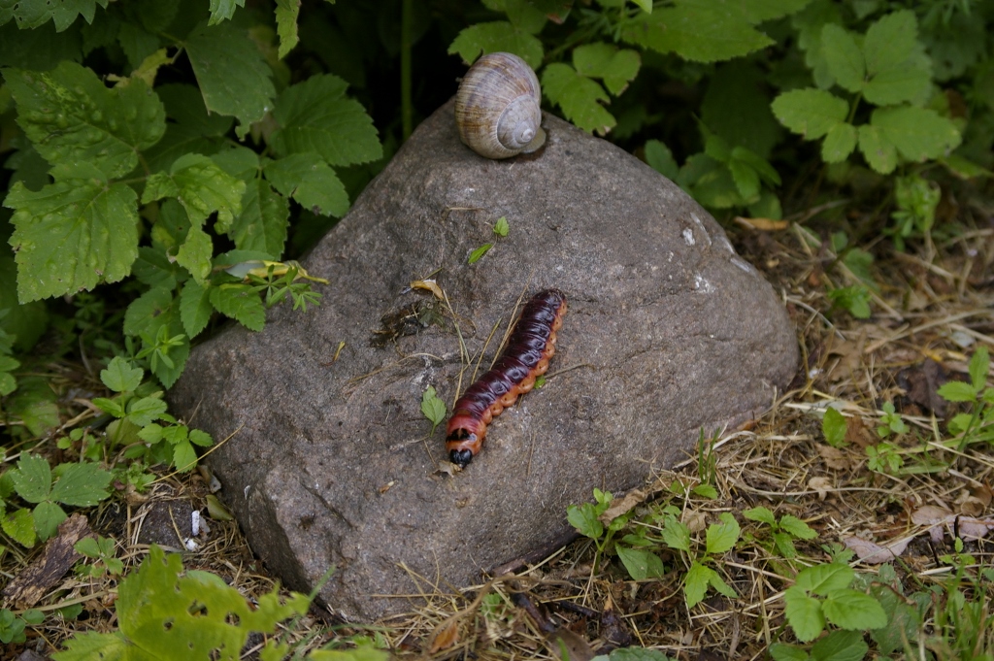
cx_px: 497
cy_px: 330
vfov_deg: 14.5
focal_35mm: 94
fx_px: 2607
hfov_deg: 21.6
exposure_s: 1/125
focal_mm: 63
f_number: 5.6
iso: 200
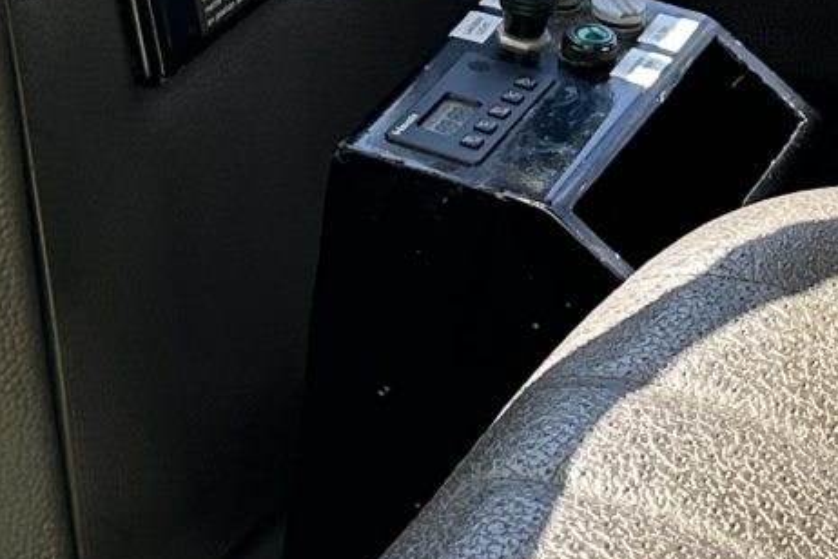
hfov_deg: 13.7
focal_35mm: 150
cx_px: 593
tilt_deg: -26.3
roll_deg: -5.9
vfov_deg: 9.1
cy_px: 149
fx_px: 3491
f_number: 1.5
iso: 50
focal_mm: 5.7
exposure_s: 1/436
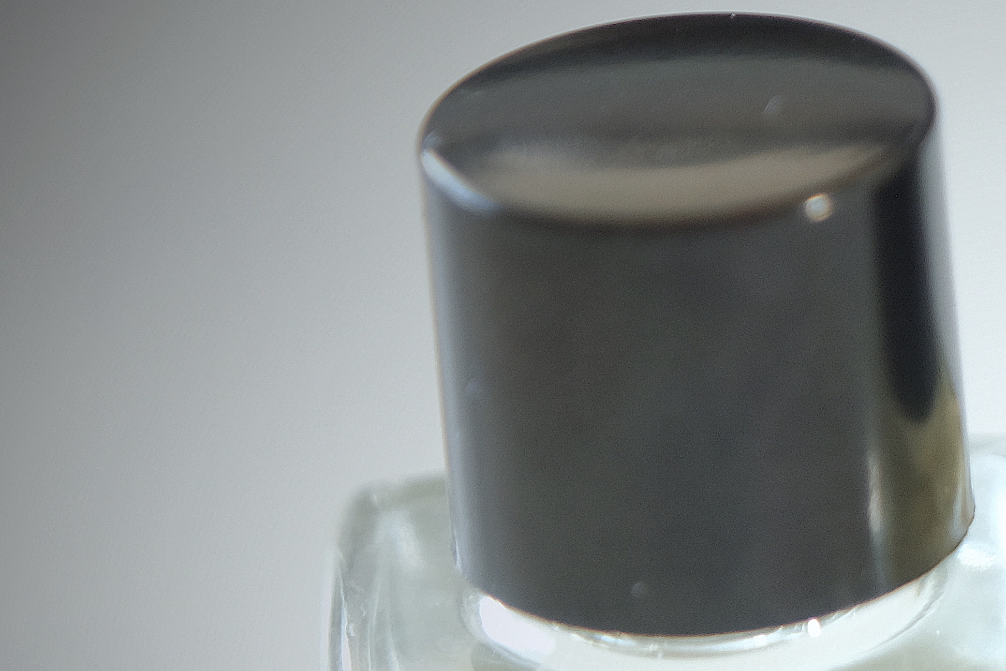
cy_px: 829
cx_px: 1123
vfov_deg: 4.1
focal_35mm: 333
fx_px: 9305
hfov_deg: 6.2
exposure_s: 1/12
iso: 400
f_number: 4
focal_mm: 74.2
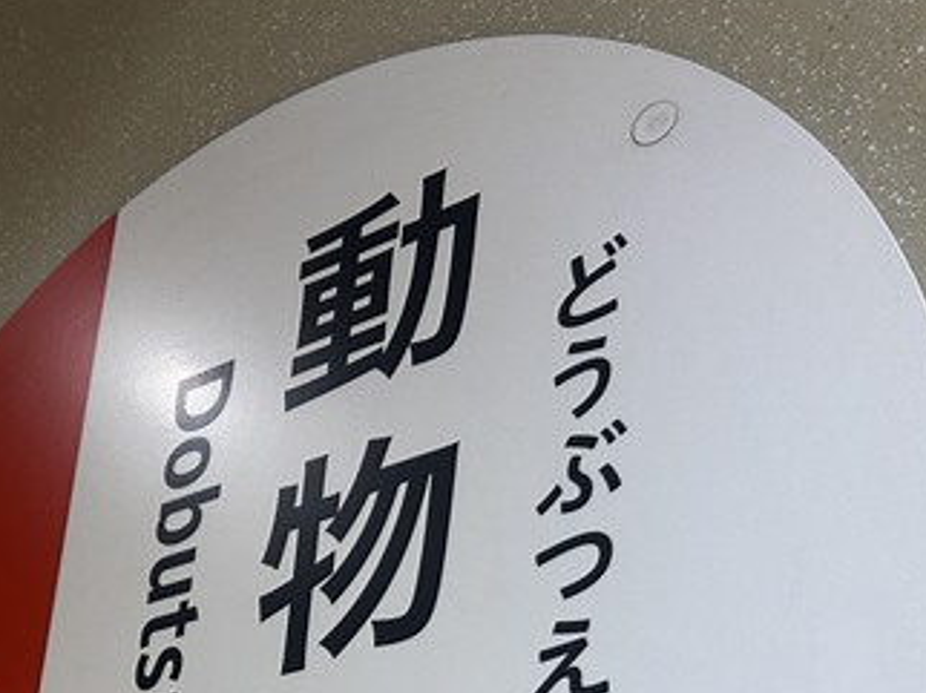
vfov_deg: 21.8
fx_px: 1684
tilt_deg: +18.5
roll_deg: -6.6
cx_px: 316
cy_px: 804
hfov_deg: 30.5
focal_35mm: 63
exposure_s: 1/60
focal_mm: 5.7
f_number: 1.5
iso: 160
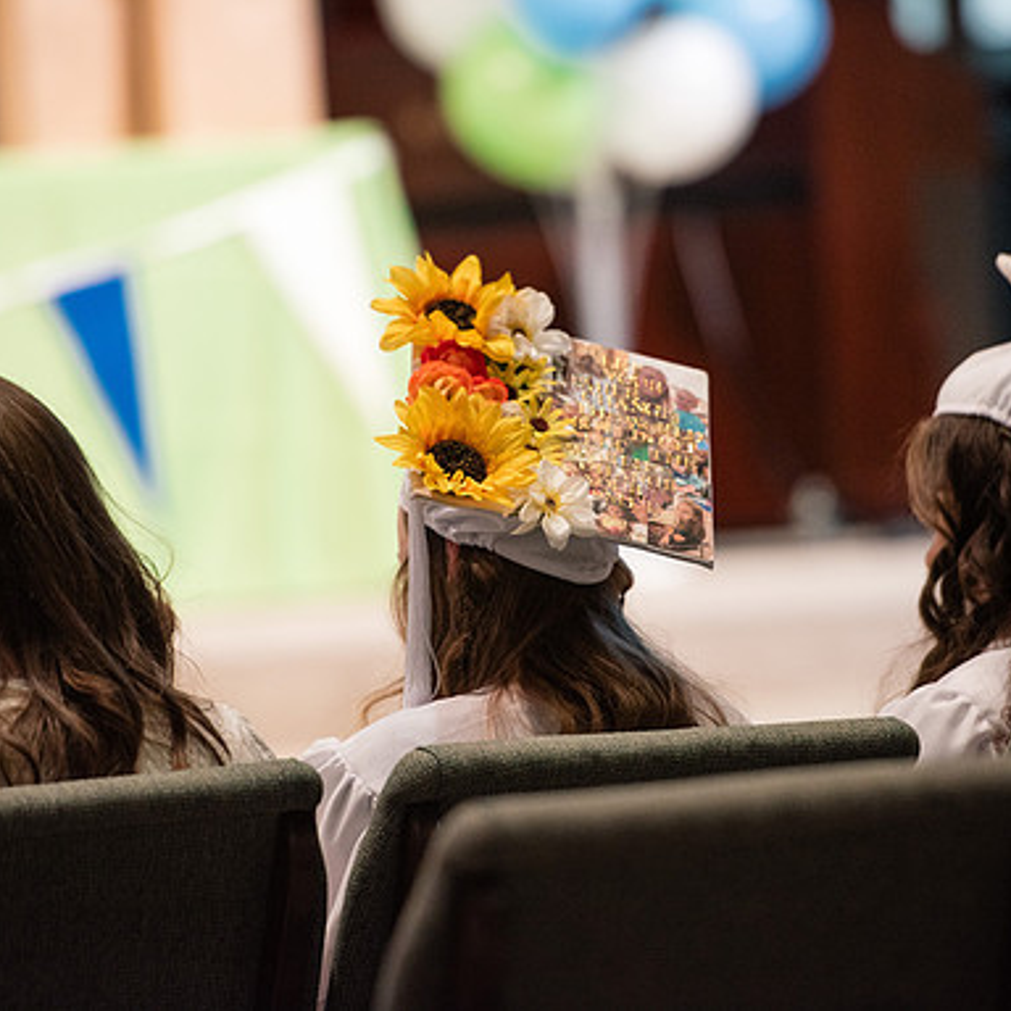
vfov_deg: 6.8
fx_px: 8492
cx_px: 587
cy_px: 504
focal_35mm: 257
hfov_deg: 6.8
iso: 800
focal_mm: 200
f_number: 2.8
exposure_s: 1/250
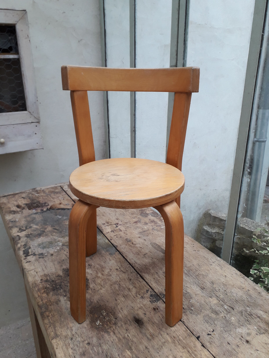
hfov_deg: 51.4
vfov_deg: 65.3
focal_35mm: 27
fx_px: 280
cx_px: 134
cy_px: 179
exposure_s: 1/100
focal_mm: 3.6
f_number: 1.9
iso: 64
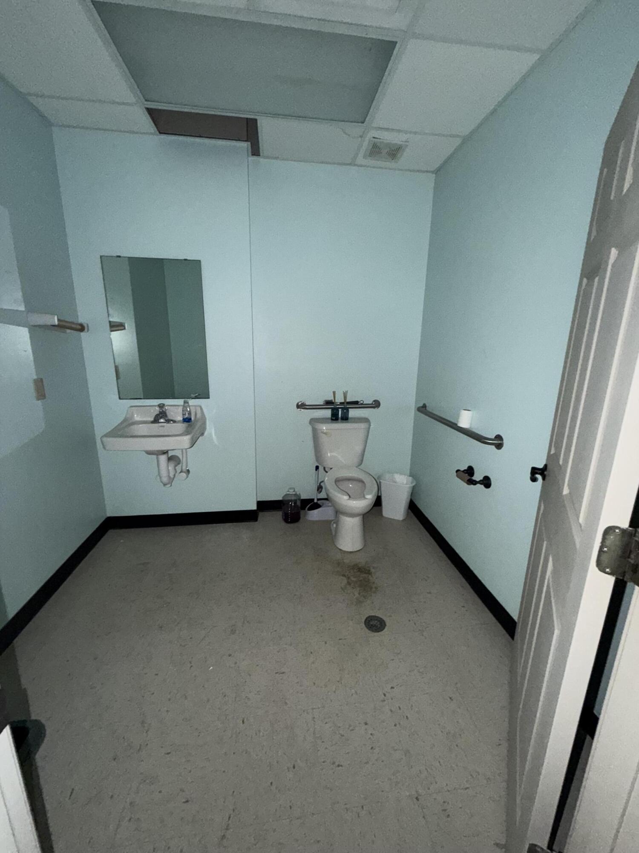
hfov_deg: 85.7
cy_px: 426
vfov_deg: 102.1
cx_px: 320
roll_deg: +0.3
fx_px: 345
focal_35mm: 14
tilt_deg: -15.5
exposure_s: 1/27
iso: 250
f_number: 2.2
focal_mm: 2.22
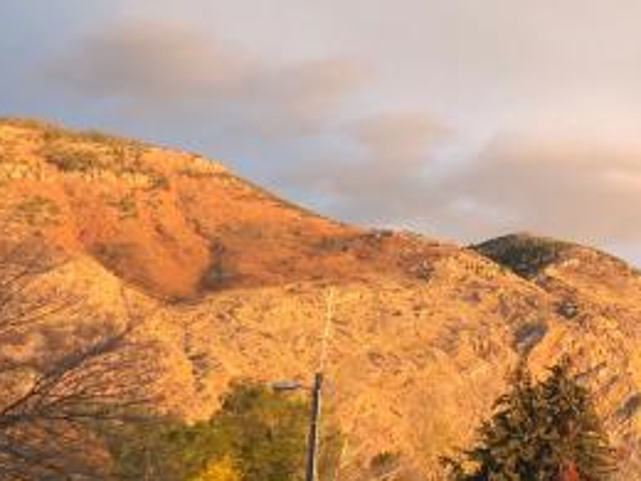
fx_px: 1278
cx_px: 616
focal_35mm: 69
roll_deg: +0.6
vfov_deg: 20.9
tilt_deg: +10.2
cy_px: 414
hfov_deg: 26.9
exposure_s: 1/30
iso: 40
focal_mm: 4
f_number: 1.8
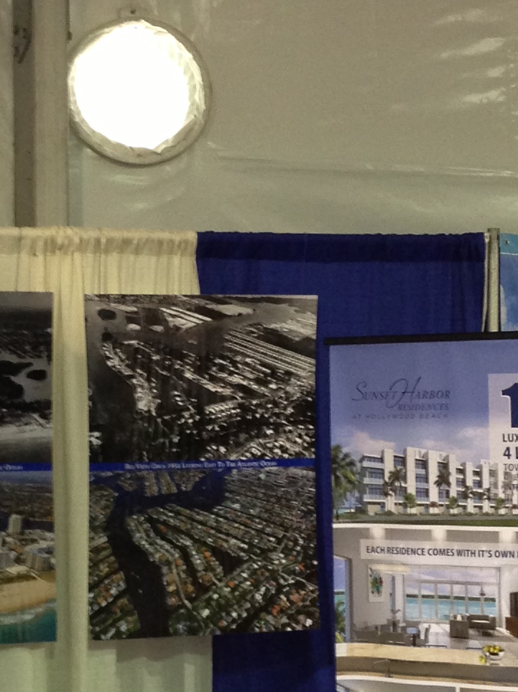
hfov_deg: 13.2
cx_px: 134
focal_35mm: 112
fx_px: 2236
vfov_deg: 17.6
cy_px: 408
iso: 125
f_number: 2.4
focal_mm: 4.13
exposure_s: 1/20
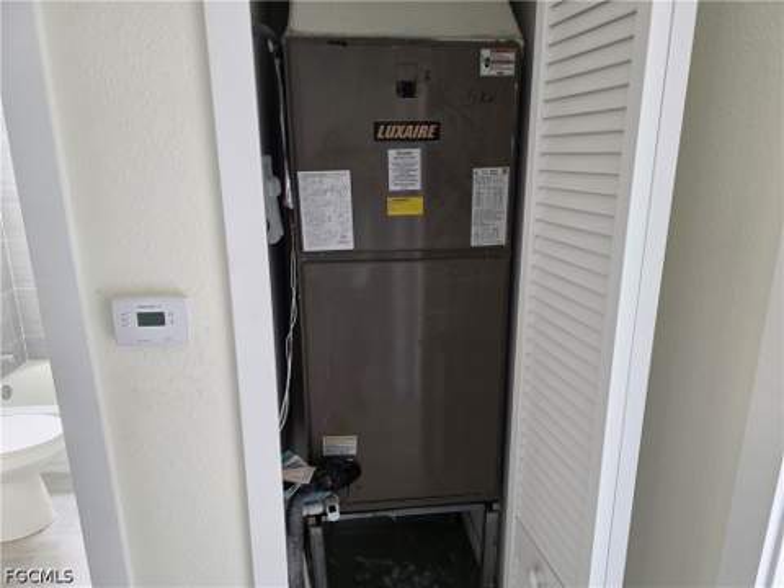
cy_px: 294
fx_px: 521
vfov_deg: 58.9
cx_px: 392
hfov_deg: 73.9
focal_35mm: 23
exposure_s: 1/180
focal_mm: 6.3
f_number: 1.7
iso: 250
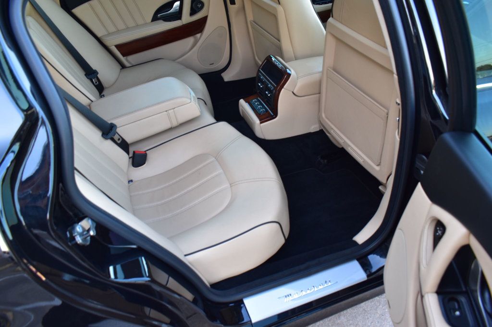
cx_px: 246
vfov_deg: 43.6
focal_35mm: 30
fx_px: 410
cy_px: 164
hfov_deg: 61.9
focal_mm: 20
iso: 400
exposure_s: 1/20
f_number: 6.3
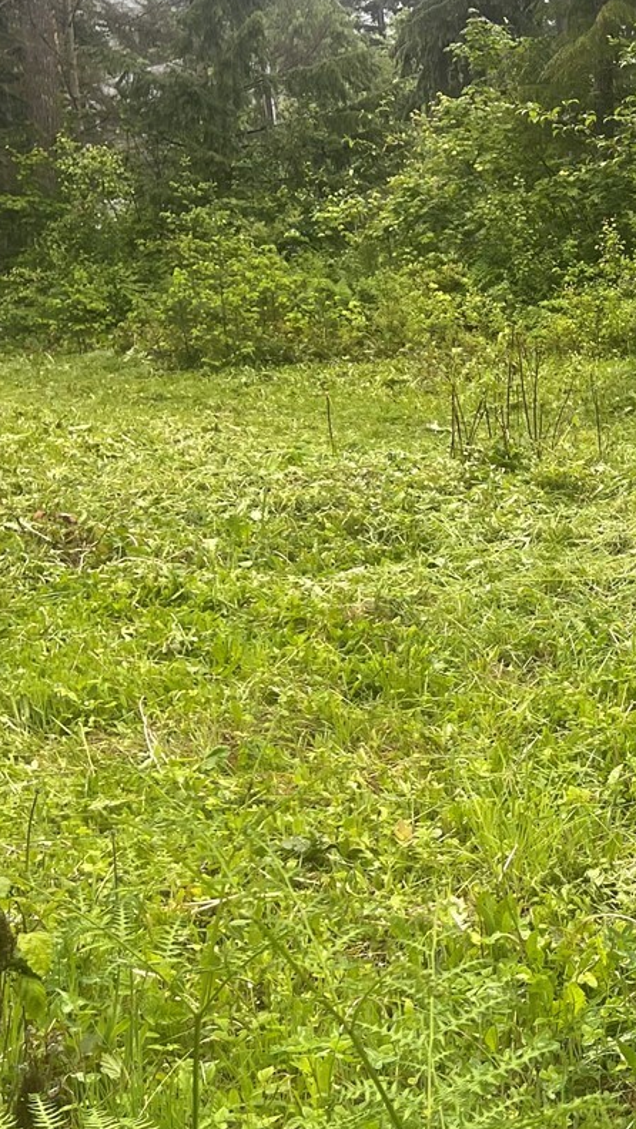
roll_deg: +0.5
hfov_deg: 19.5
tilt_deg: -14.2
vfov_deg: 37.8
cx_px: 900
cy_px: 620
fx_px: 1648
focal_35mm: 55
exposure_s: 1/219
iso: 32
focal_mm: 5.1
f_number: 1.6
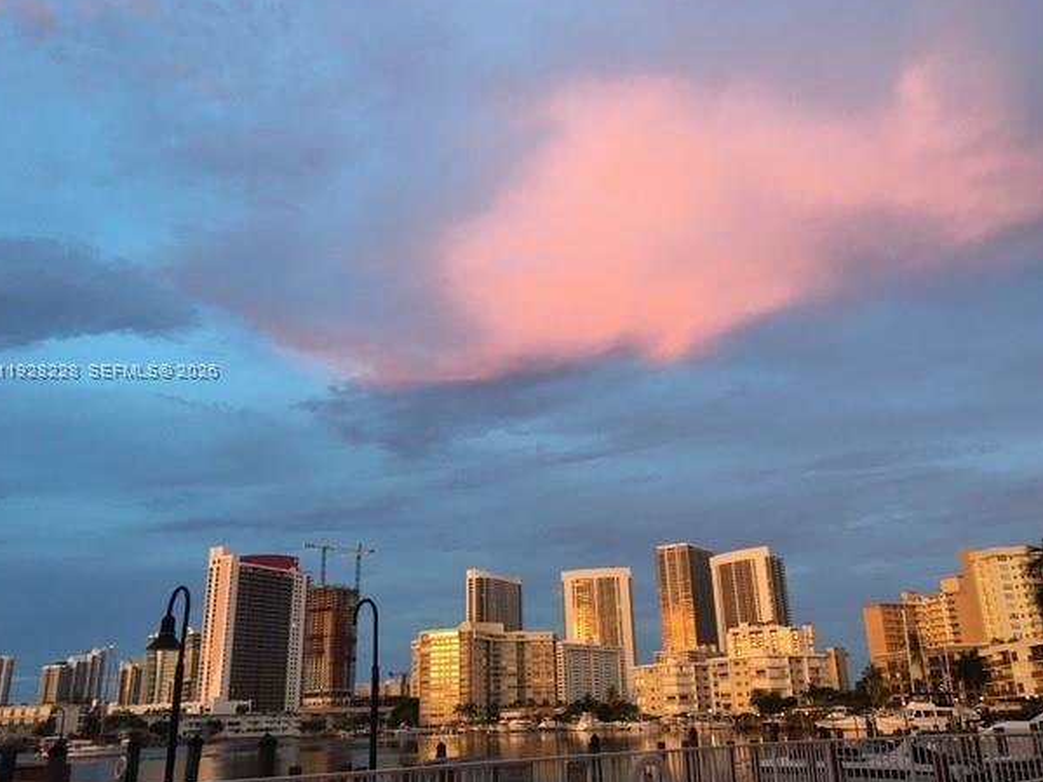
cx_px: 536
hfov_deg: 58.4
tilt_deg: +19.0
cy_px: 371
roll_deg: +2.5
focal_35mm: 31
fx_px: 934
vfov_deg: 45.4
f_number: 2.2
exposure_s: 1/30
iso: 80
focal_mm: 4.15
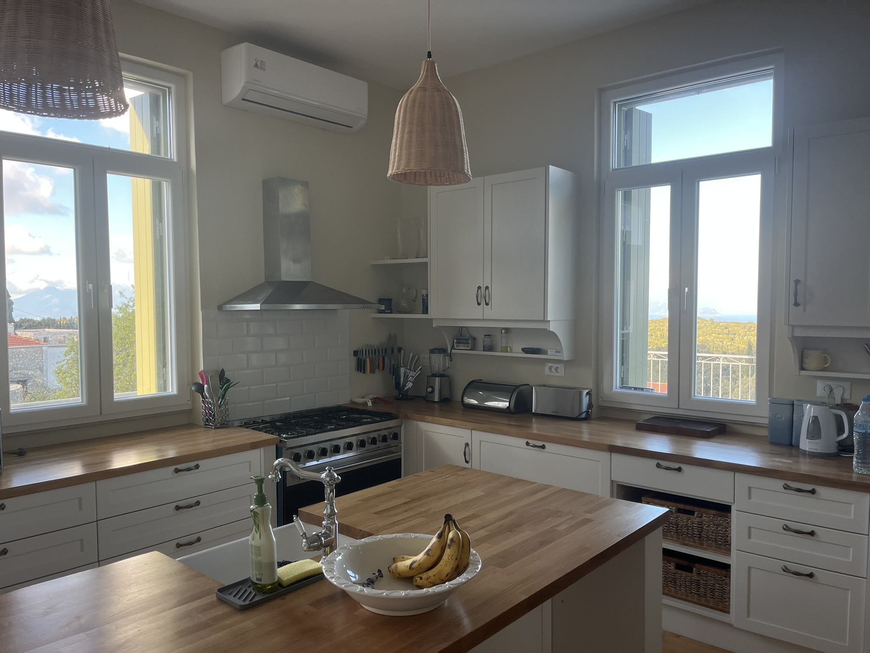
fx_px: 653
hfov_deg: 67.3
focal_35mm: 26
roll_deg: +0.3
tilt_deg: -3.4
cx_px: 435
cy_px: 326
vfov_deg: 53.1
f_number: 1.6
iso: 64
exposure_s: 1/129
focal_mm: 5.1
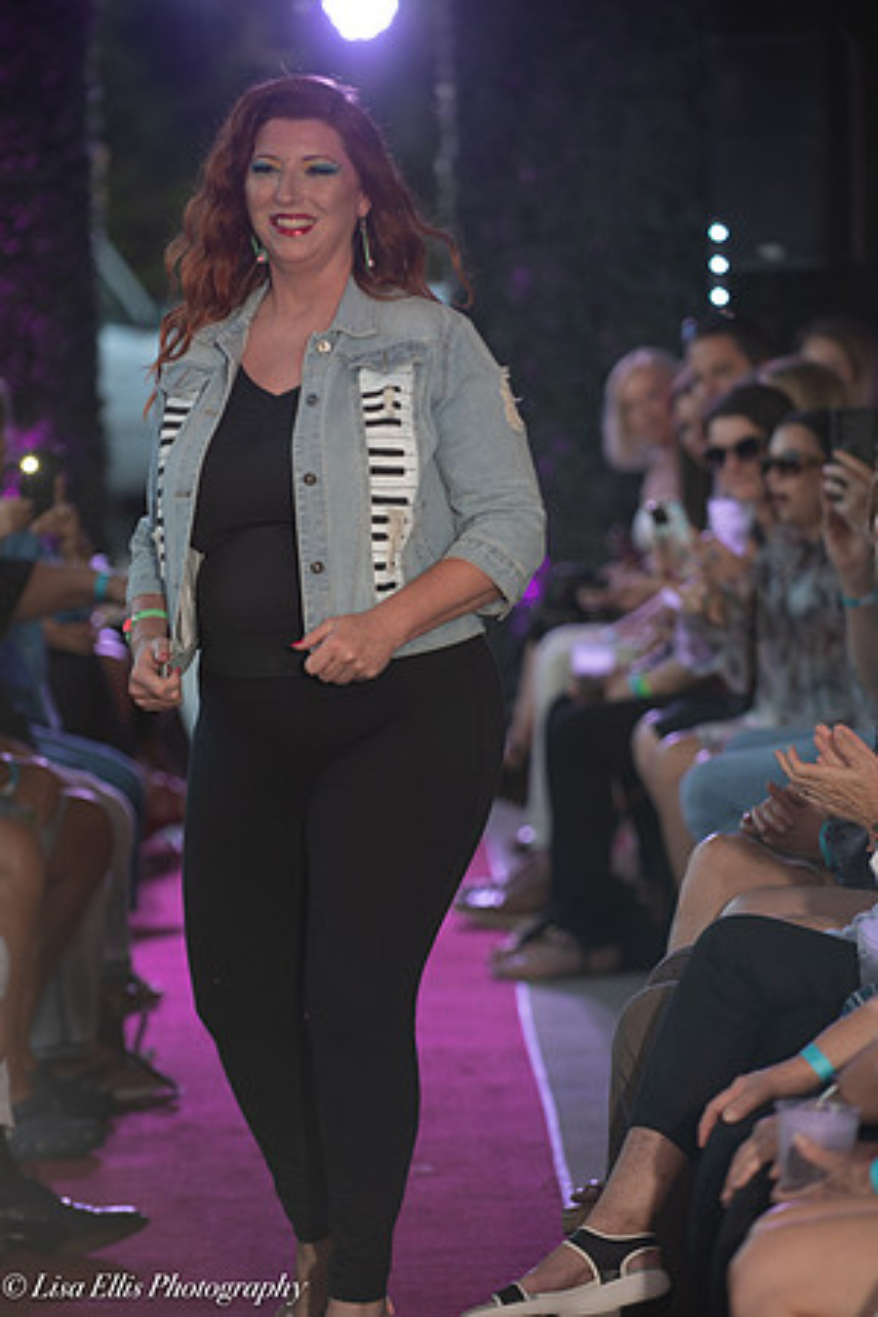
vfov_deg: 11.4
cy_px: 658
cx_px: 439
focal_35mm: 180
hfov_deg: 7.6
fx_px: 6584
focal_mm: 150
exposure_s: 1/250
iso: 400
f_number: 4
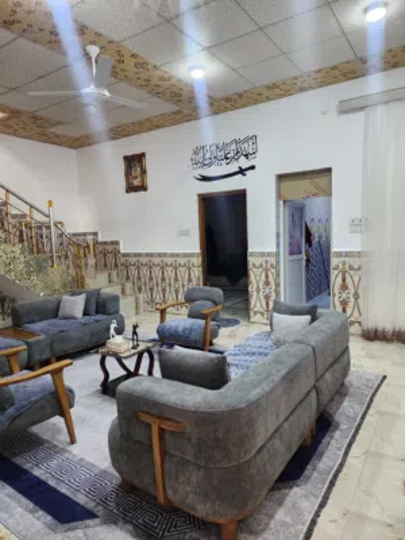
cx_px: 202
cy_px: 270
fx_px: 359
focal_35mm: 23
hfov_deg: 58.9
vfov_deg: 73.9
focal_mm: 6.4
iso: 160
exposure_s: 1/100
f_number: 1.8
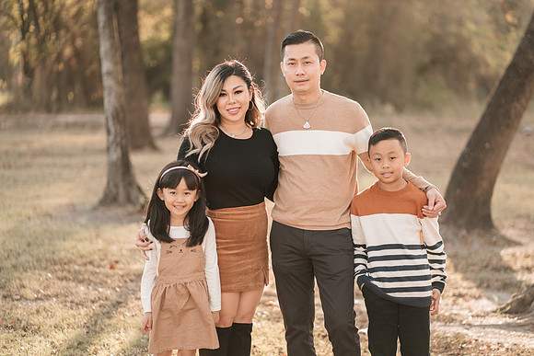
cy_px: 178
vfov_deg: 16.1
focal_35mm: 85
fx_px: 1261
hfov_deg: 23.9
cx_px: 267
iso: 125
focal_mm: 85
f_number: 1.8
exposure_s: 1/500
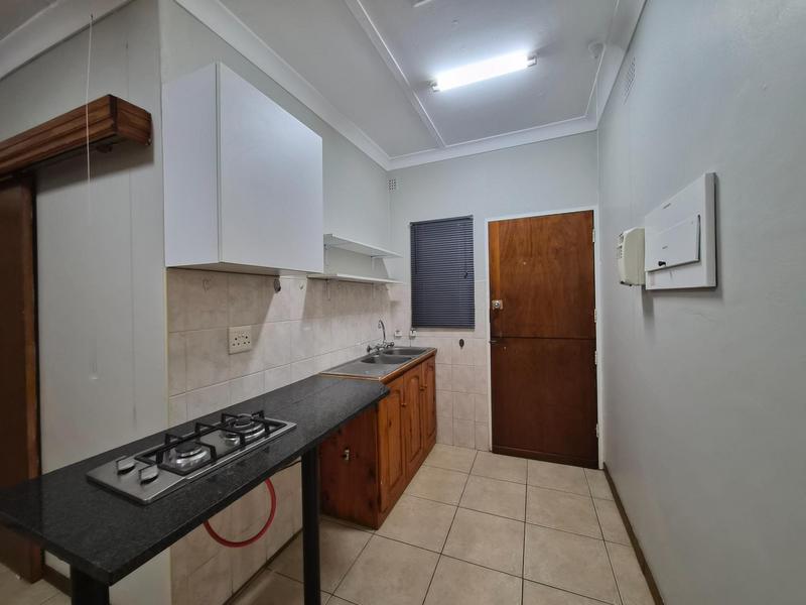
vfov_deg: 89.9
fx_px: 303
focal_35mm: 13
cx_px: 403
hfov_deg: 106.2
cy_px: 302
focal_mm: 1.7
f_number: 2.2
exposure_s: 1/50
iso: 200
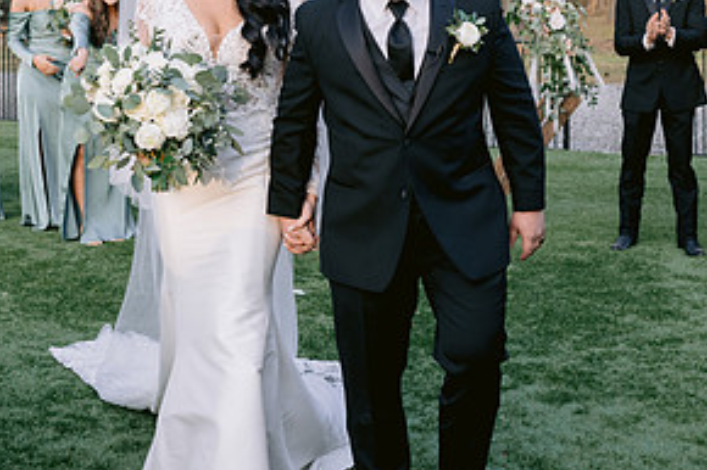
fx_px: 1374
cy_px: 62
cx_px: 344
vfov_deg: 19.1
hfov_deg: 28.9
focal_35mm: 70
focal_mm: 35
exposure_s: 1/200
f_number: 5
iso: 400
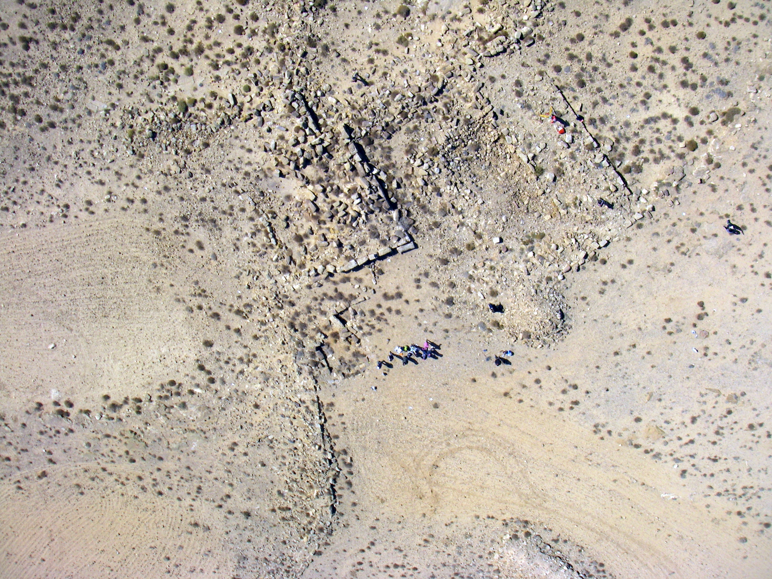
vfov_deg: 37.7
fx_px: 847
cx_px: 386
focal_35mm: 38
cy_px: 290
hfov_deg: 49.0
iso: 64
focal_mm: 6.3
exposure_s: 1/400
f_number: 6.6
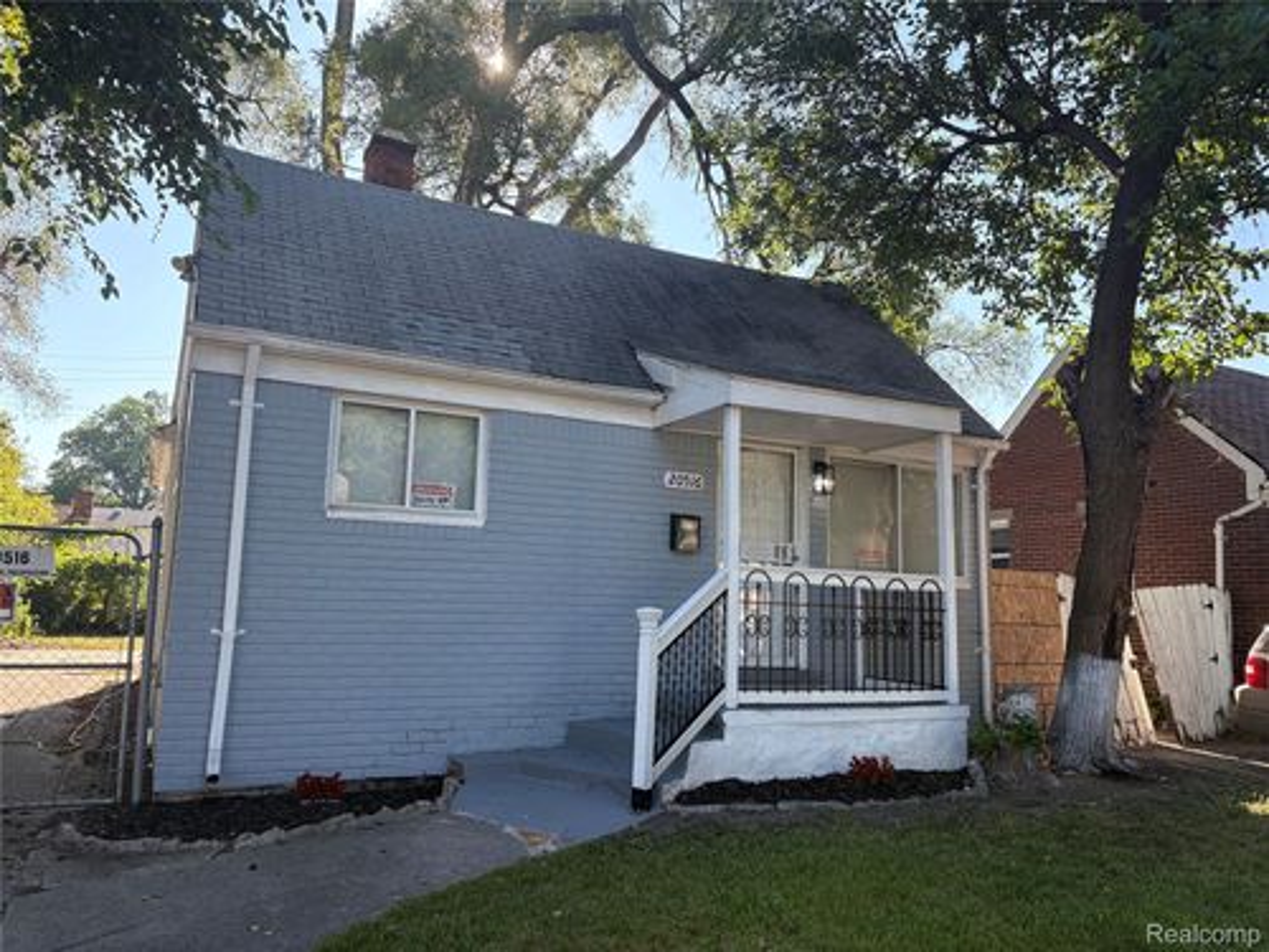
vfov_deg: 53.1
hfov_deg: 67.3
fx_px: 953
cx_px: 634
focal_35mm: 26
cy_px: 476
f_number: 1.6
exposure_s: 1/747
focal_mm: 5.96
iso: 64
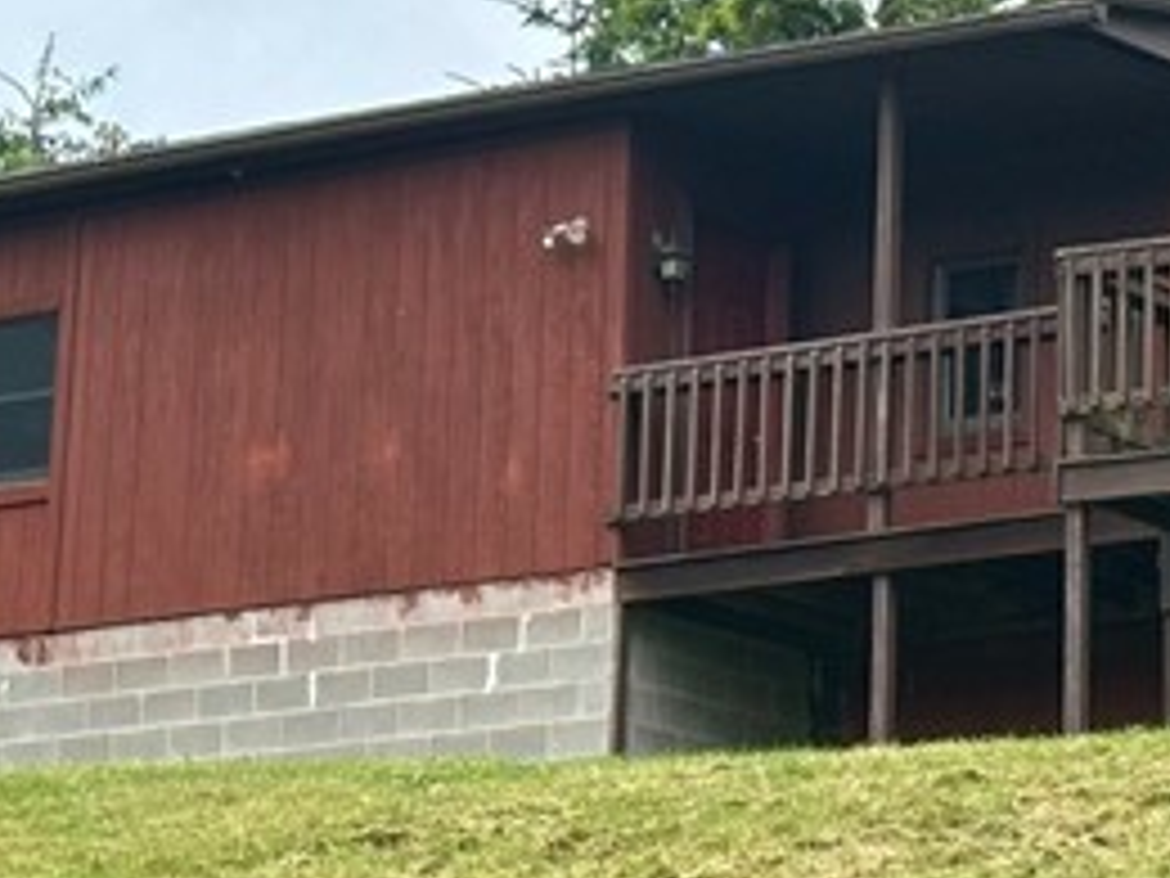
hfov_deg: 10.4
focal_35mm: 189
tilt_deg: +12.8
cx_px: 1058
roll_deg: -1.6
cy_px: 423
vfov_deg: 7.9
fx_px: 6388
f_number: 1.78
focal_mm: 6.86
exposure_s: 1/1212
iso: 64
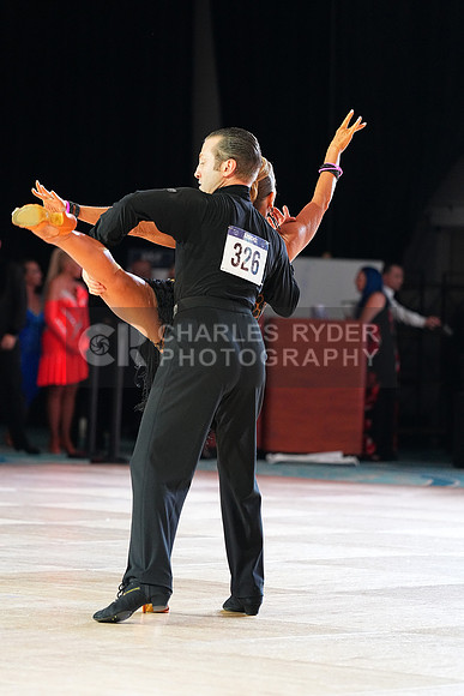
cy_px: 348
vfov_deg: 12.3
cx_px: 232
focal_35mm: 167
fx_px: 3226
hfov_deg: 8.2
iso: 4000
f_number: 4
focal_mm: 167
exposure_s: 1/400
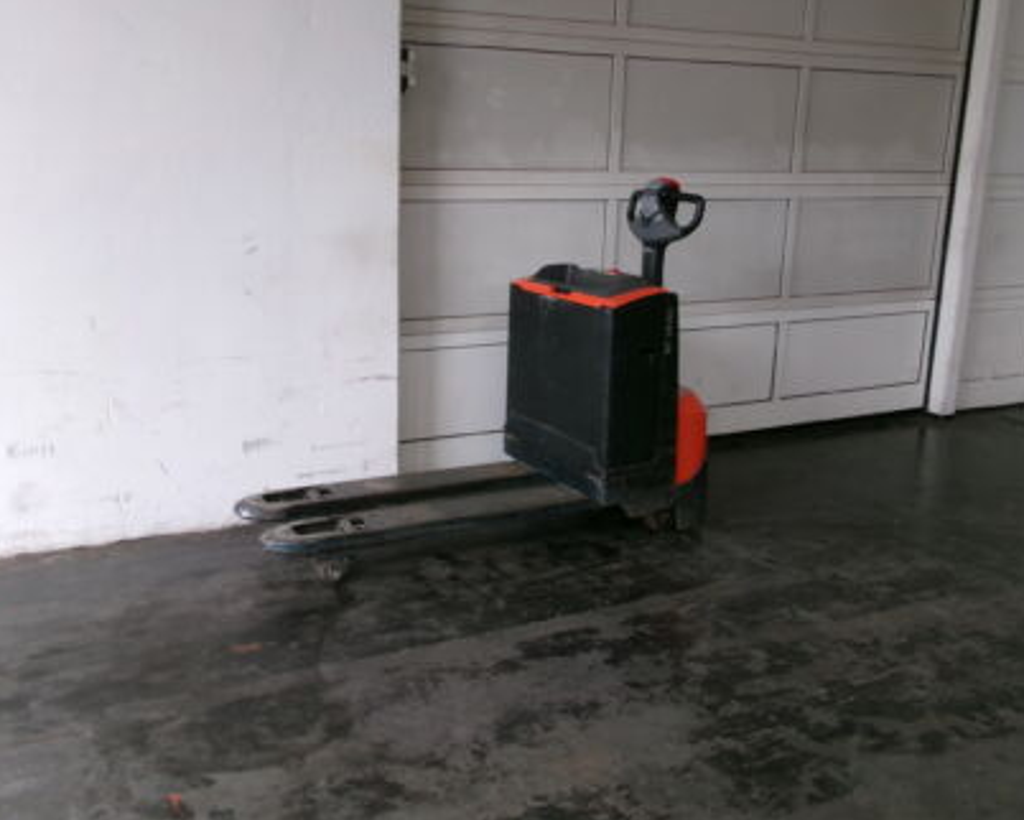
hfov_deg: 52.7
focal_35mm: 34
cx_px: 451
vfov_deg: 43.4
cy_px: 406
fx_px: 1031
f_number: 3.9
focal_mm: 5.1
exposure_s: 1/70
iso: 100
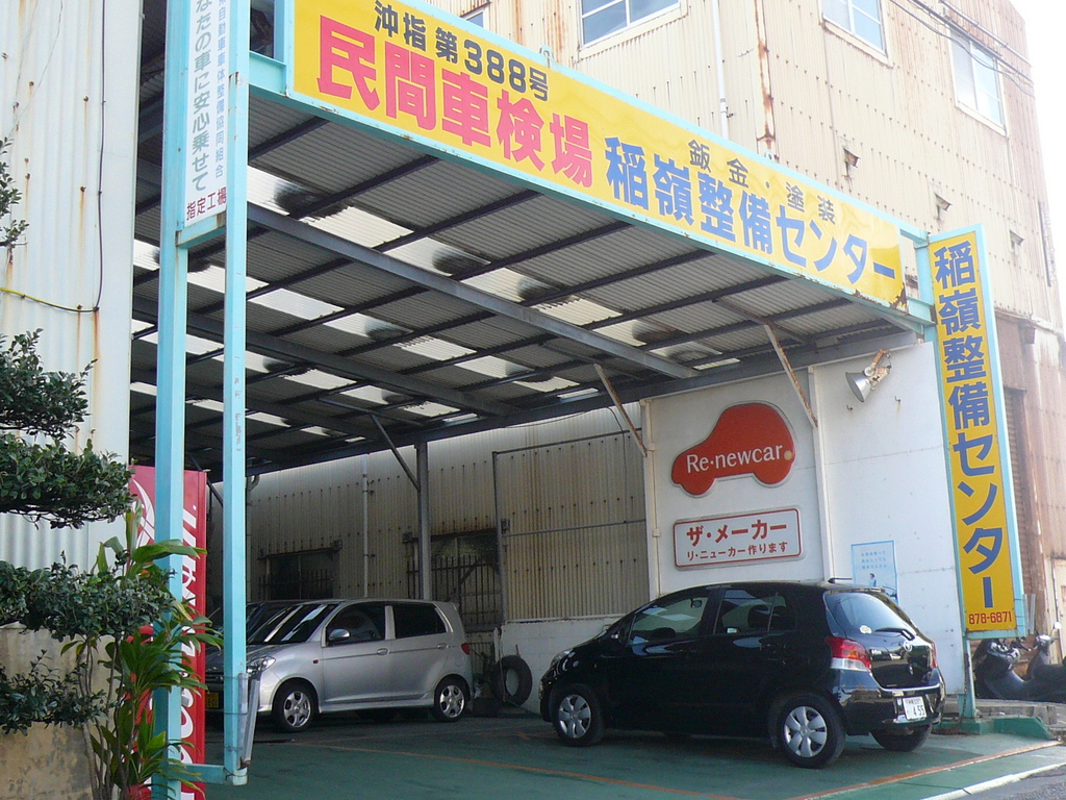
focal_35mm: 44
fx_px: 1355
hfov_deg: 42.9
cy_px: 400
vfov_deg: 32.9
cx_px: 533
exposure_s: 1/250
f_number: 2.8
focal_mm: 4.7
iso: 100
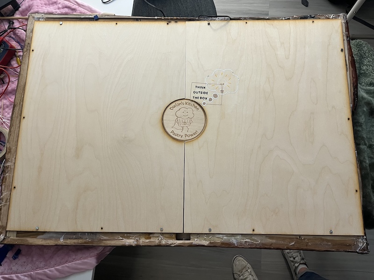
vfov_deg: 53.1
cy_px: 140
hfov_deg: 67.3
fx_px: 281
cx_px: 187
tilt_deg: -76.6
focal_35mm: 26
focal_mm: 5.1
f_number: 1.6
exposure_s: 1/60
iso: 160
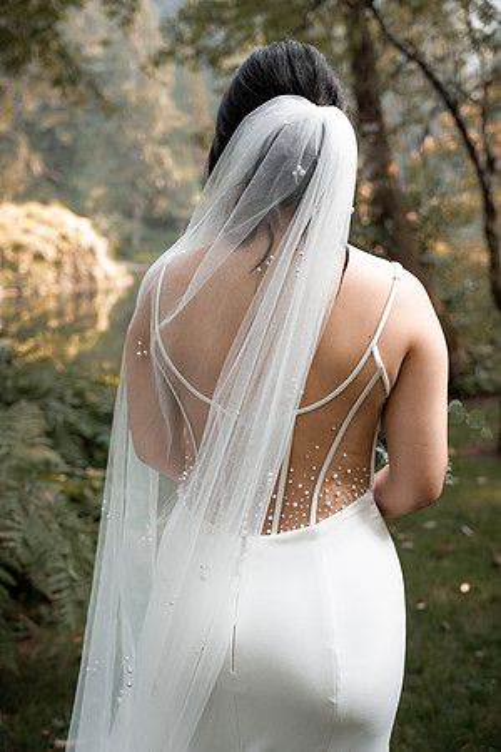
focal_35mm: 34
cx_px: 250
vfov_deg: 55.8
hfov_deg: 38.9
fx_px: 710
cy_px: 376
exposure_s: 1/800
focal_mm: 34
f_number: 2.8
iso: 320
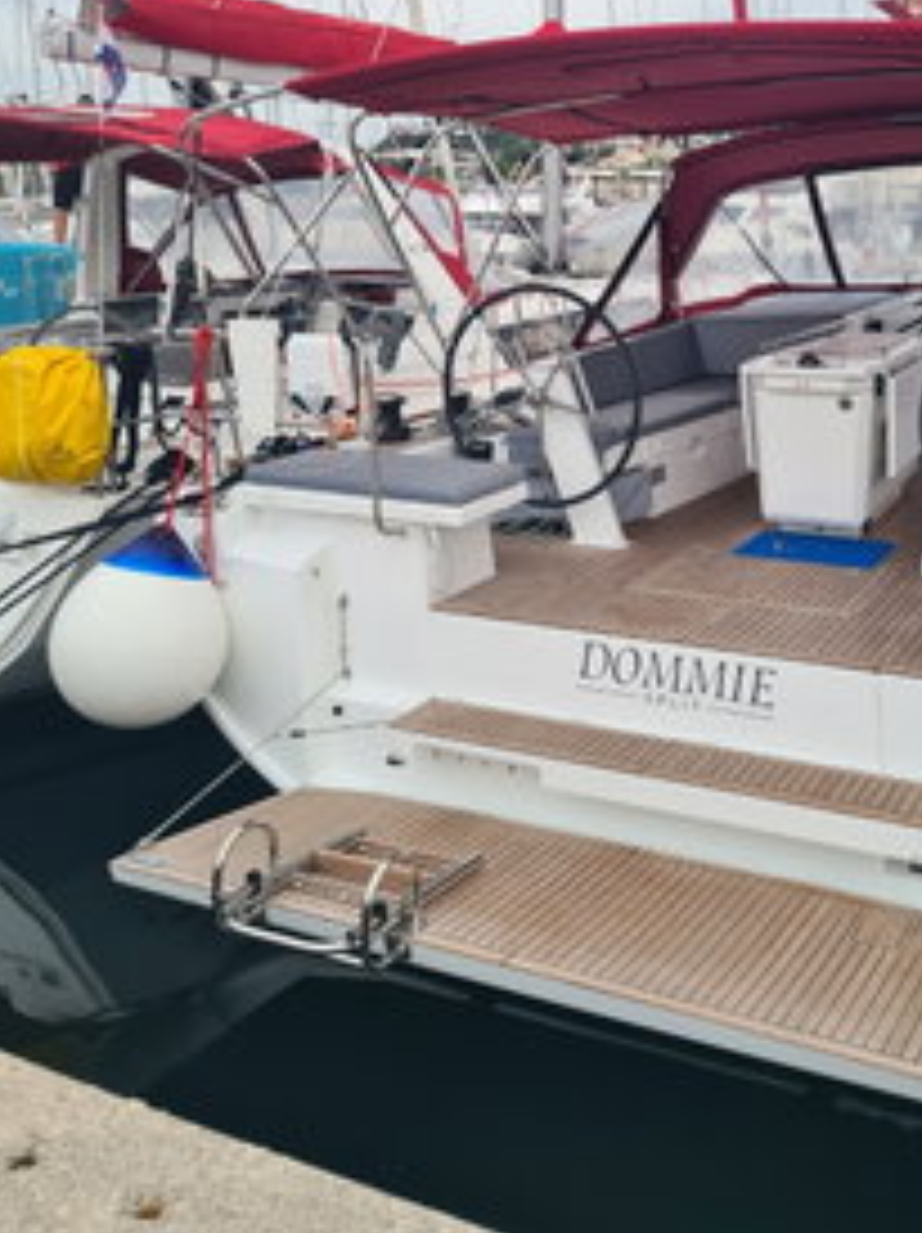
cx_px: 670
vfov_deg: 47.8
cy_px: 369
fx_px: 1352
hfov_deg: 36.9
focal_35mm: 38
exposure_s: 1/2112
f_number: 1.8
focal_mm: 5.4
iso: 50
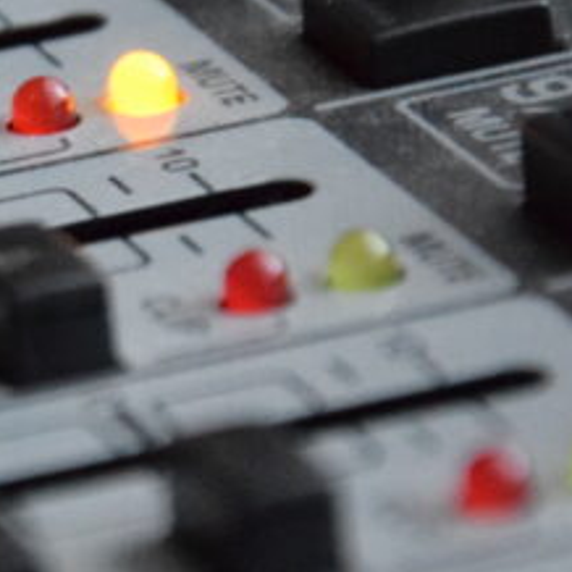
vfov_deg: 2.8
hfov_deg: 2.8
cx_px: -218
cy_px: 112
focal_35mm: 630
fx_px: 11778
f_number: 5.6
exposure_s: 1/60
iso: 6400
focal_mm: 105
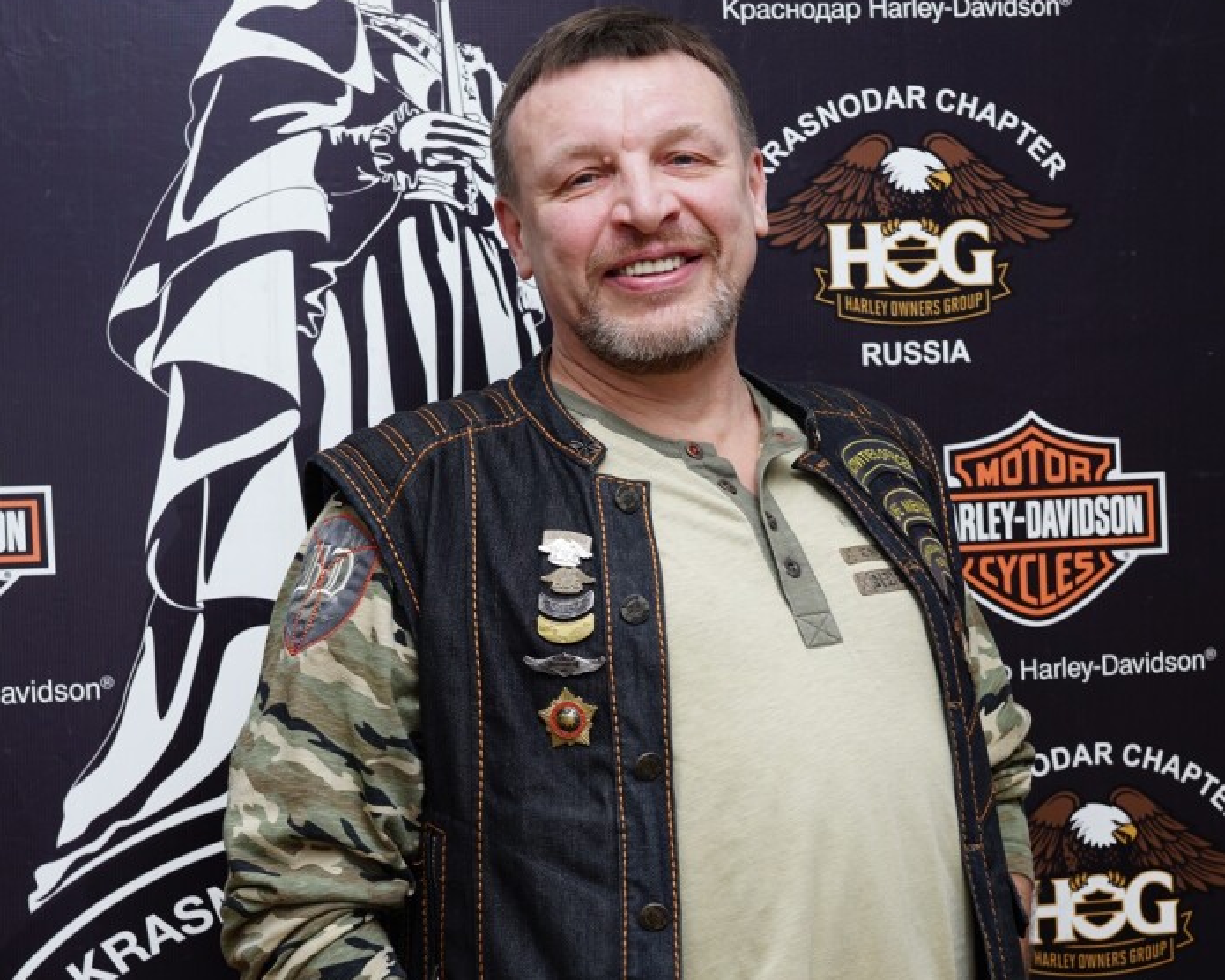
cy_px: 646
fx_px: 3082
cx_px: 613
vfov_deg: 18.0
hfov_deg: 22.5
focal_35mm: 85
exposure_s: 1/100
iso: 250
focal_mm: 60
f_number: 5.6
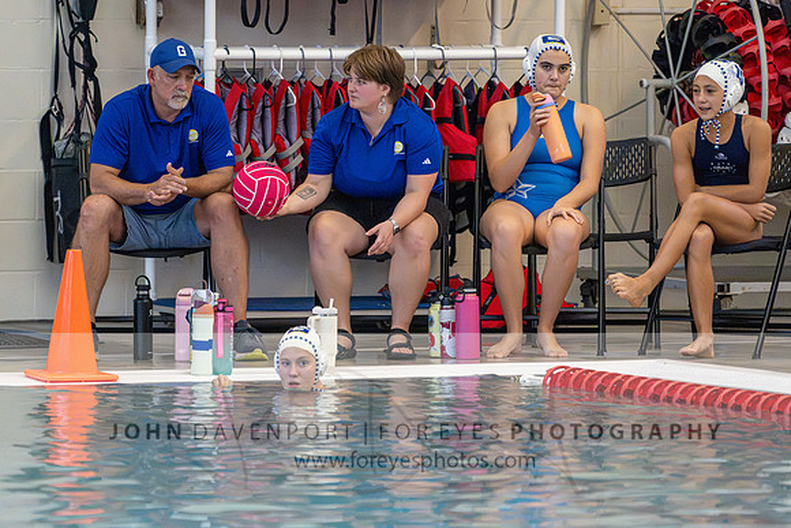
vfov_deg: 3.8
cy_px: 207
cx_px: 337
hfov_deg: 5.7
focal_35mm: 362
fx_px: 7946
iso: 25600
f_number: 4
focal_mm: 280
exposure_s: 1/1000
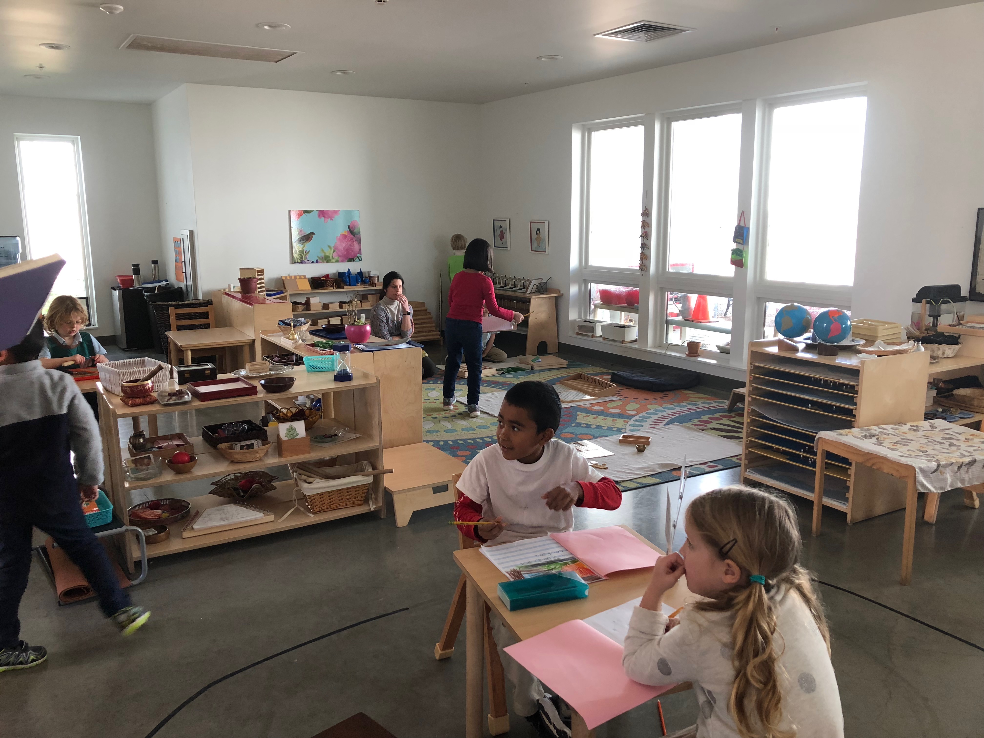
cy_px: 369
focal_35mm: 28
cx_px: 492
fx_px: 796
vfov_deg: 49.7
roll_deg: +0.6
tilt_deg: -11.3
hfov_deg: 63.4
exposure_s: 1/120
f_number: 1.8
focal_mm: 3.99
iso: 80
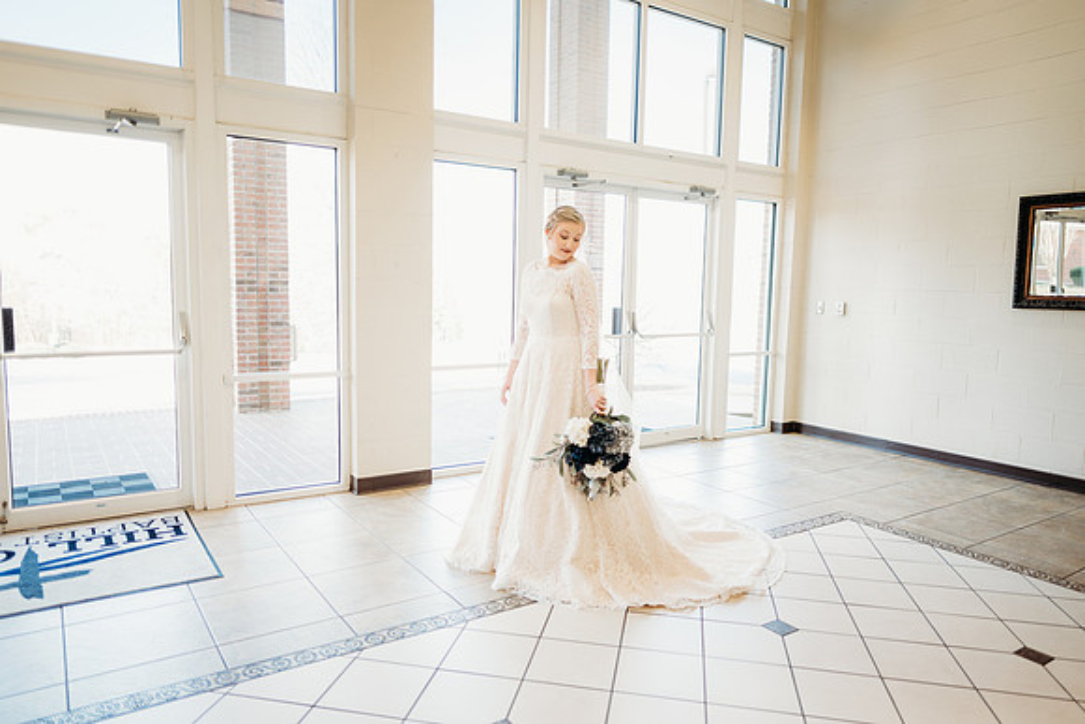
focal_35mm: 24
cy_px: 362
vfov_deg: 53.2
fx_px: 723
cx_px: 542
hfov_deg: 73.7
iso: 320
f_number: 1.8
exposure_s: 1/160
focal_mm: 24
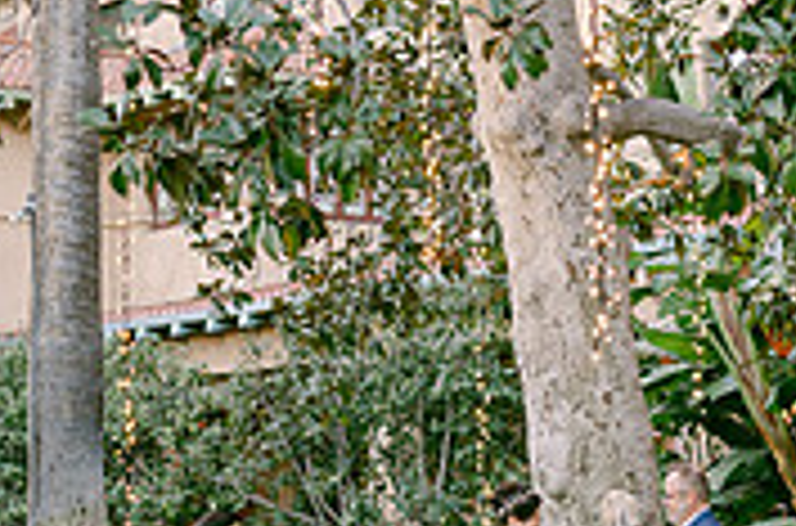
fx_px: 2536
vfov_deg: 11.8
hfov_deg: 17.7
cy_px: 288
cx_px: 603
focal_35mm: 115
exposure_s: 1/800
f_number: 1.4
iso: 1000
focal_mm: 35
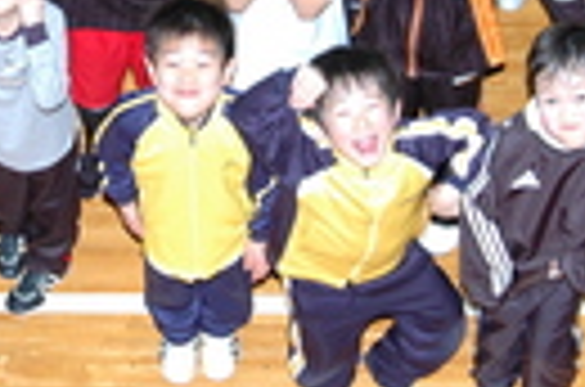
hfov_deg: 15.1
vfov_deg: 9.9
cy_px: -65
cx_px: 162
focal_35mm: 136
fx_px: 2205
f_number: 4
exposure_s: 1/60
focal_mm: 28
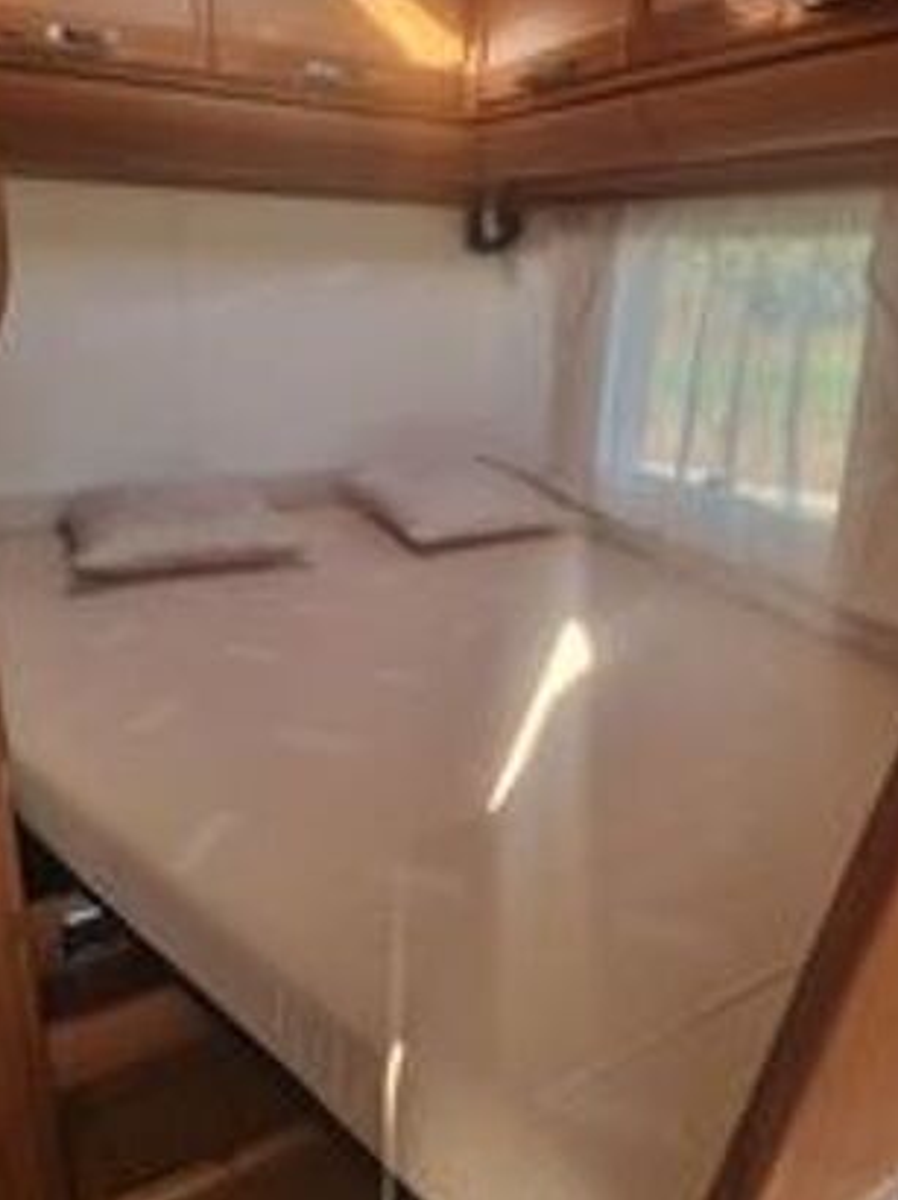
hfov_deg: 54.8
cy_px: 587
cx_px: 445
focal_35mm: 25
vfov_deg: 69.4
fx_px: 866
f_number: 1.8
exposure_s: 1/100
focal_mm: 6.7
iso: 80
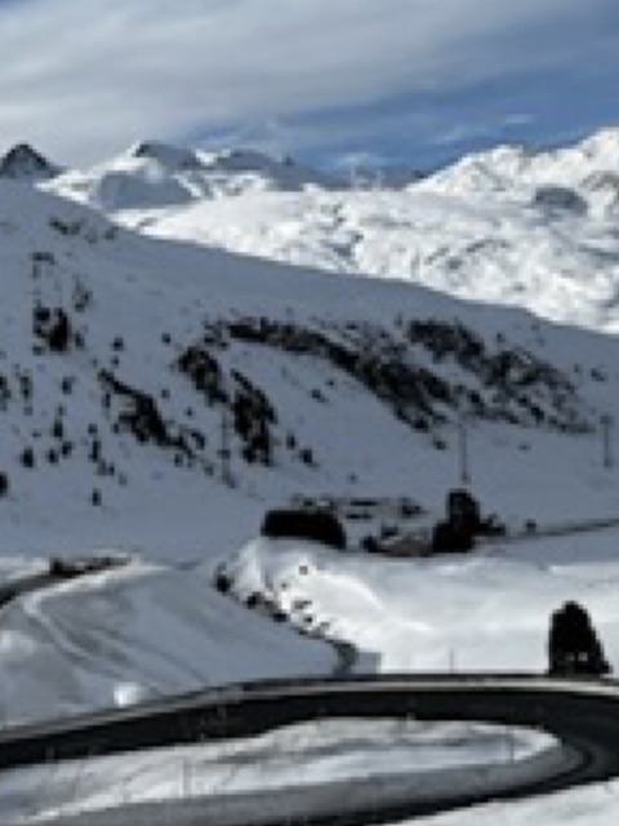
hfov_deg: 22.6
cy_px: 93
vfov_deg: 28.7
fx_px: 1550
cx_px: 248
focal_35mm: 65
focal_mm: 5.7
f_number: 1.5
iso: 50
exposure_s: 1/9434
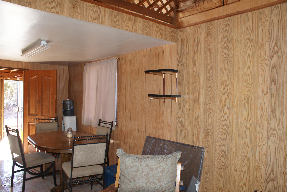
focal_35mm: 27
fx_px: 215
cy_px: 96
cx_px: 144
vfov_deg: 48.0
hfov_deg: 67.3
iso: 400
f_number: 5.6
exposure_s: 1/60
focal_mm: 18
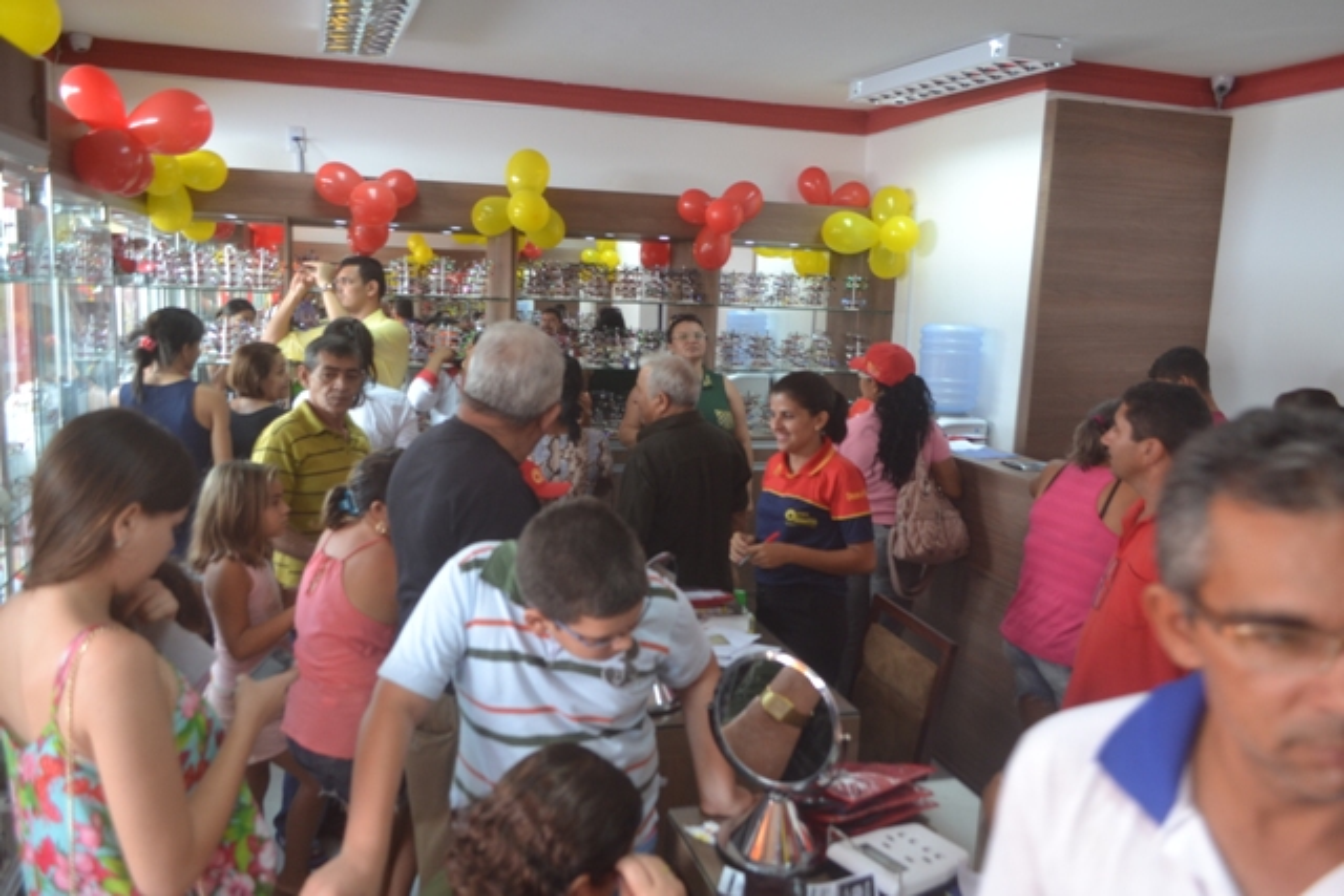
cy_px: 448
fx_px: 1008
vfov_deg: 48.0
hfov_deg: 67.4
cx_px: 672
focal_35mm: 27
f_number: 3.5
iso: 450
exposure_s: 1/60
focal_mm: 18
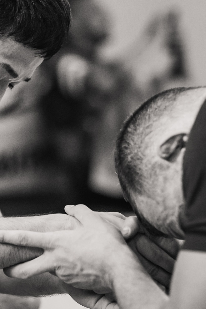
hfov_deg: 6.9
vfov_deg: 10.3
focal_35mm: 200
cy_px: 141
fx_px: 1717
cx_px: 65
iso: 500
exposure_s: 1/400
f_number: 1.2
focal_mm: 50
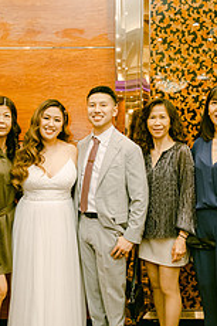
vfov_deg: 41.9
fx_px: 426
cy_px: 166
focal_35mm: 47
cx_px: 84
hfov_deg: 28.5
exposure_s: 1/125
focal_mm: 16
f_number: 2.8
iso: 800
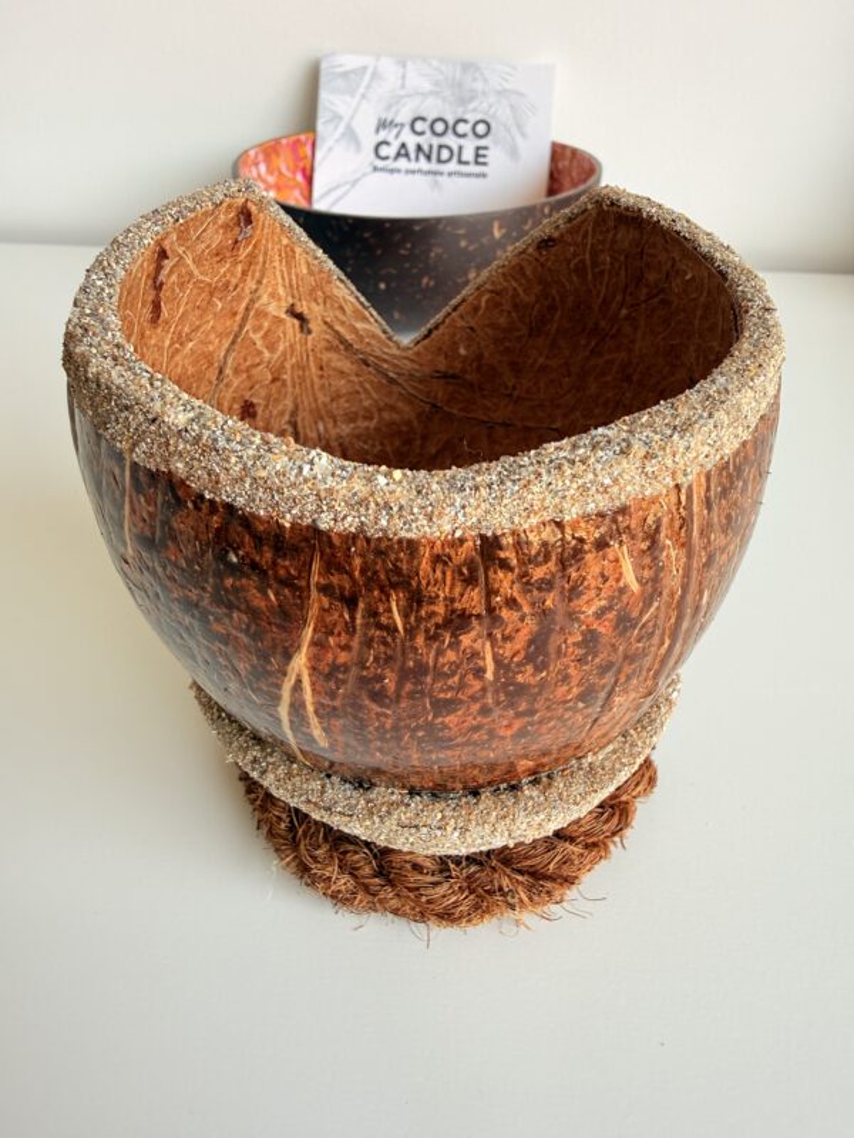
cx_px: 427
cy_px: 569
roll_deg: -0.6
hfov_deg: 56.8
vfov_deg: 71.6
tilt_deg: -37.0
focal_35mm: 24
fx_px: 789
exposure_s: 1/99
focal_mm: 2.22
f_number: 2.2
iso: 125
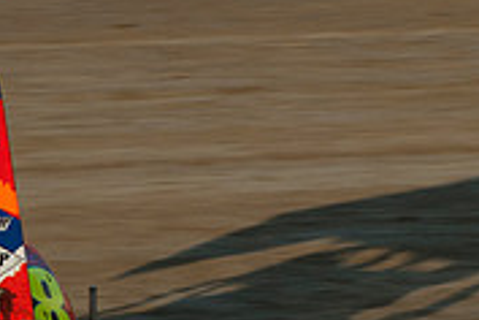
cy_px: 203
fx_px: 5242
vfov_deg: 3.5
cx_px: -260
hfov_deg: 5.2
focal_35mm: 394
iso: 400
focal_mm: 80
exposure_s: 1/400
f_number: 8
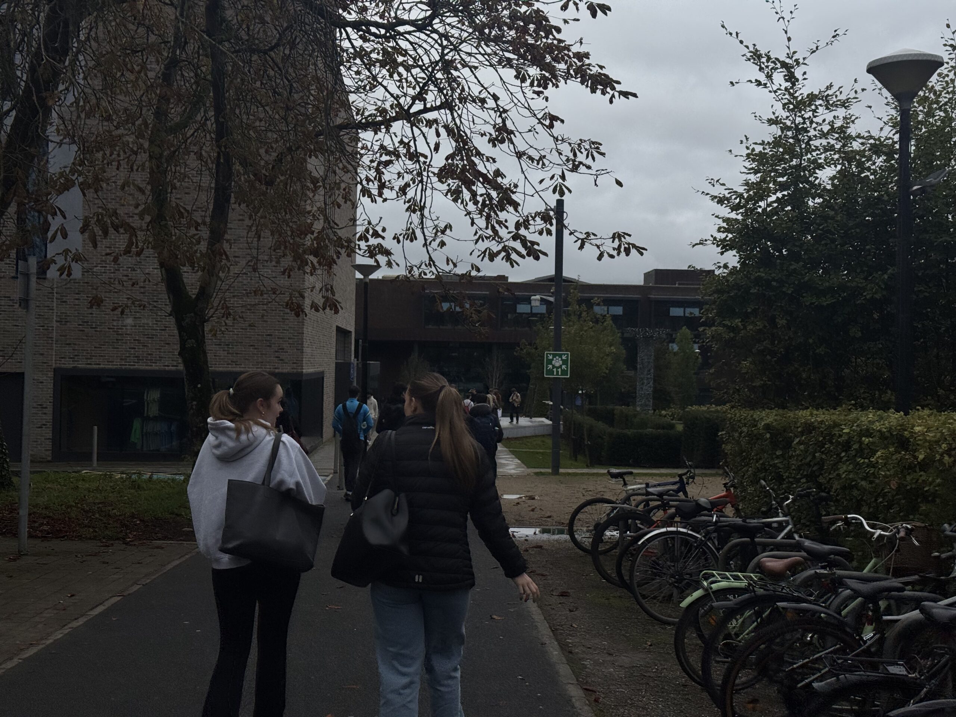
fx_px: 1326
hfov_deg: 39.7
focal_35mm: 48
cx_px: 478
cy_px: 358
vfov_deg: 30.3
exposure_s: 1/10526
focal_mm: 6.76
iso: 80
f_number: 1.78
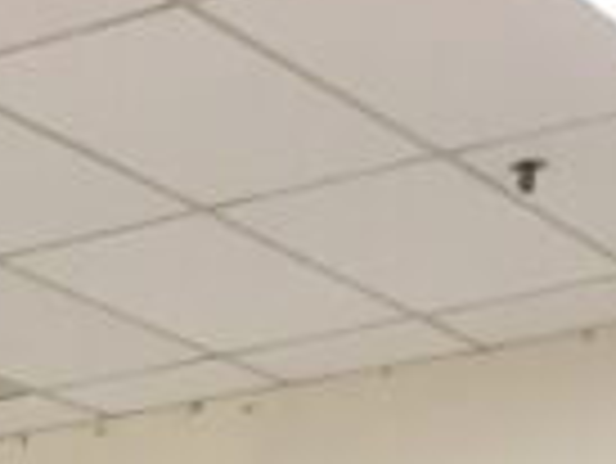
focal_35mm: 162
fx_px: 2885
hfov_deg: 11.6
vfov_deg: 8.2
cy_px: 1230
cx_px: -360
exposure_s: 1/15
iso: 25
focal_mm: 4.15
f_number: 2.2
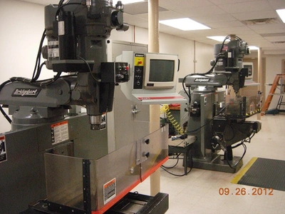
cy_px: 107
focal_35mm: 36
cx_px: 142
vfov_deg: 39.7
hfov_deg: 51.4
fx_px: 296
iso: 400
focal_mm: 7.5
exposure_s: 1/166
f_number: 2.7
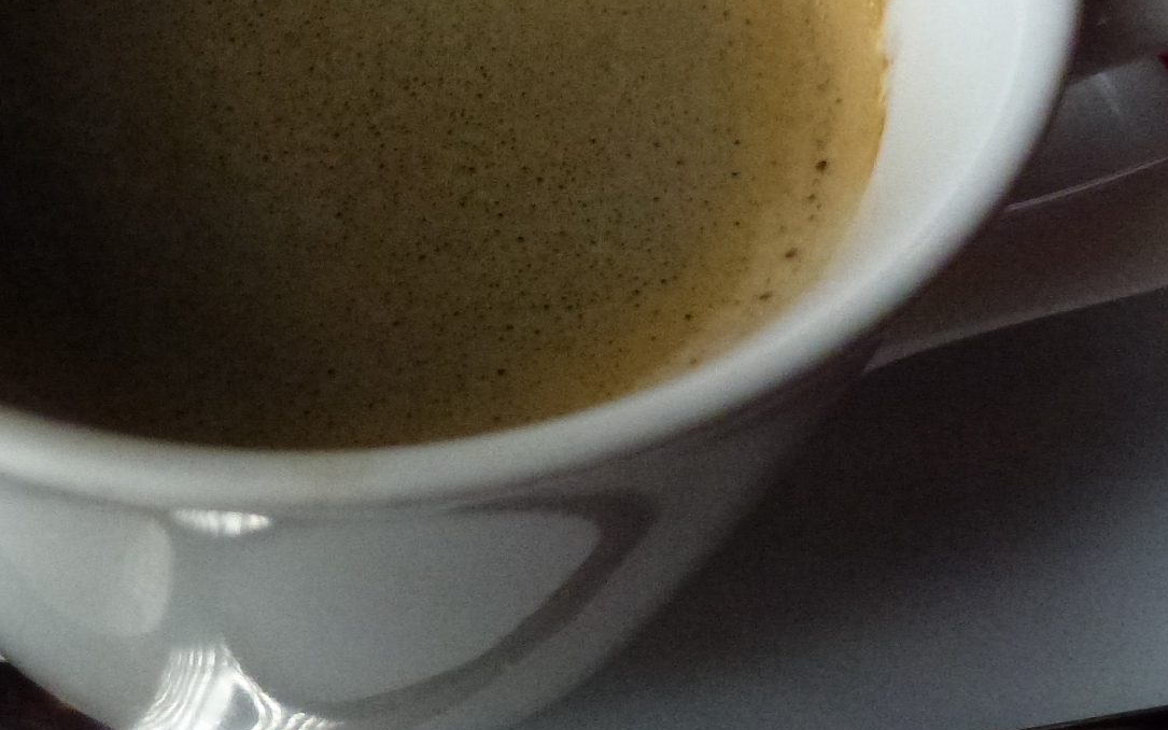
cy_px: 425
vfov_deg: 21.6
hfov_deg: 33.3
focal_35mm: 60
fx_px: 1910
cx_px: 293
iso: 640
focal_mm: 4.3
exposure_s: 1/250
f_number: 3.3
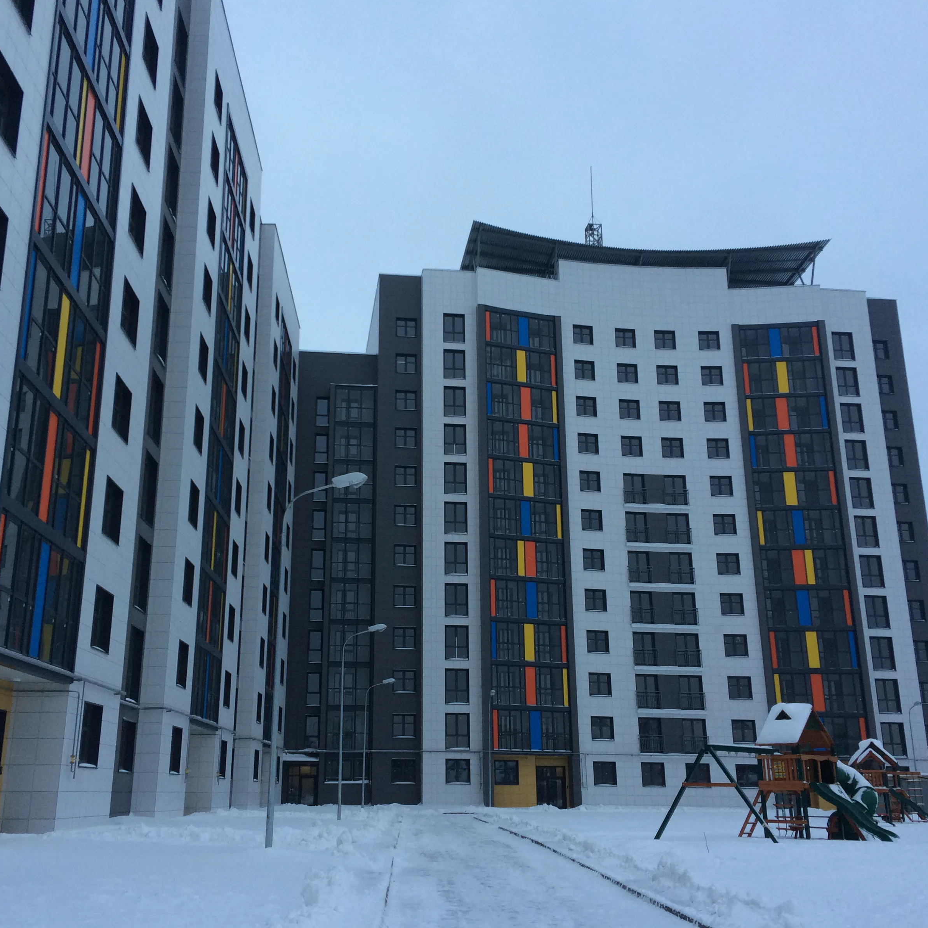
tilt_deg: +17.3
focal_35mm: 35
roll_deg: +1.3
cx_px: 407
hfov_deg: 47.1
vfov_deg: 47.2
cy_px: 462
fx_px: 1062
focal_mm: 4.15
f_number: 2.2
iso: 64
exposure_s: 1/100
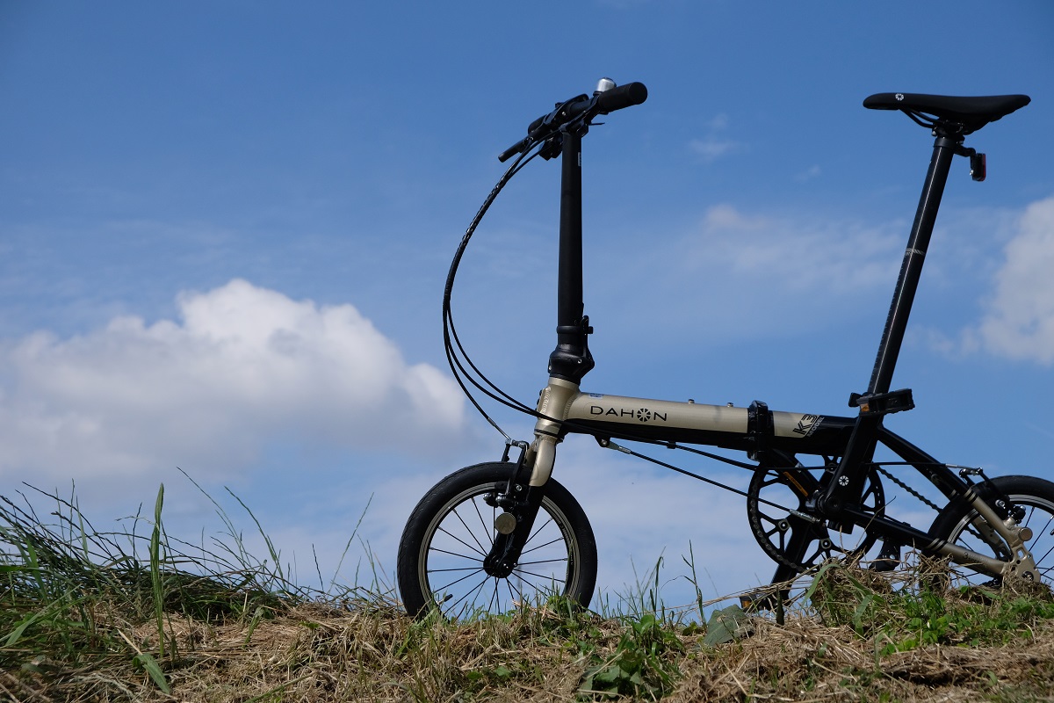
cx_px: 527
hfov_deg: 25.7
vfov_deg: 17.3
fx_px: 2313
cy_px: 352
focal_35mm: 79
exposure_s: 1/2700
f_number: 8
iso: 800
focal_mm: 52.7
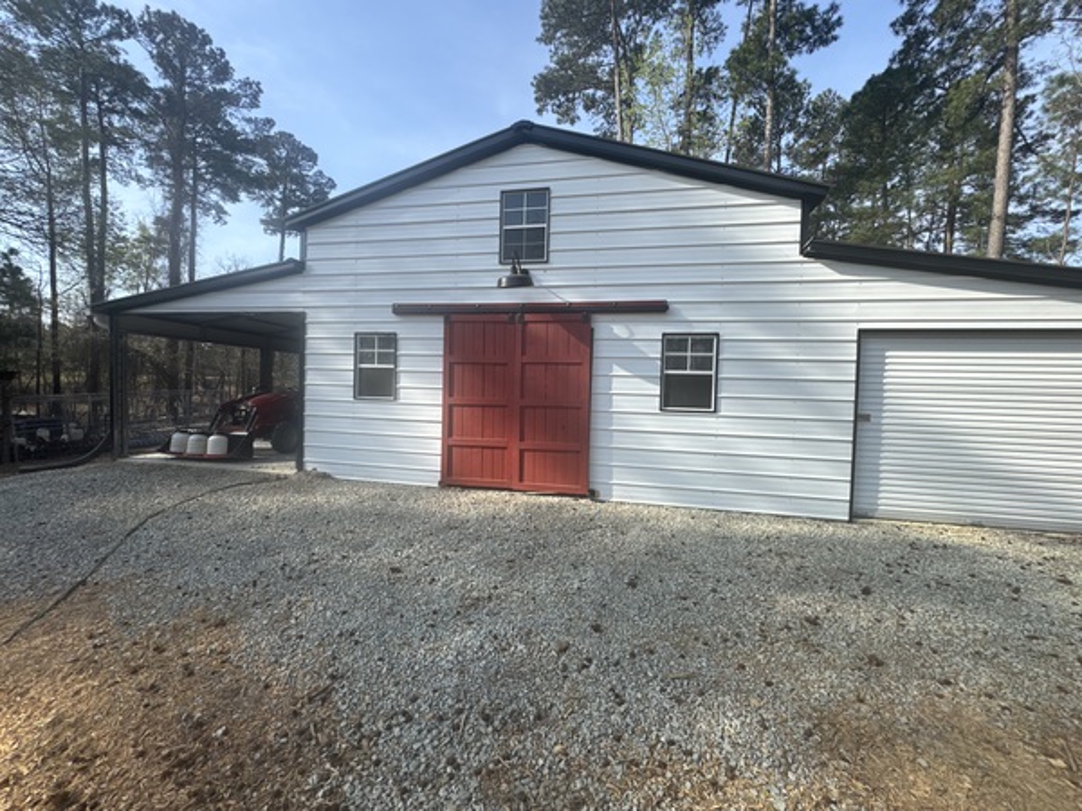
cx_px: 541
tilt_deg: -2.3
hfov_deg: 102.1
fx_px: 438
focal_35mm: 14
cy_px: 406
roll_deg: -1.6
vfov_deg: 85.7
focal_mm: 2.22
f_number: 2.2
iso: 40
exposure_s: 1/980
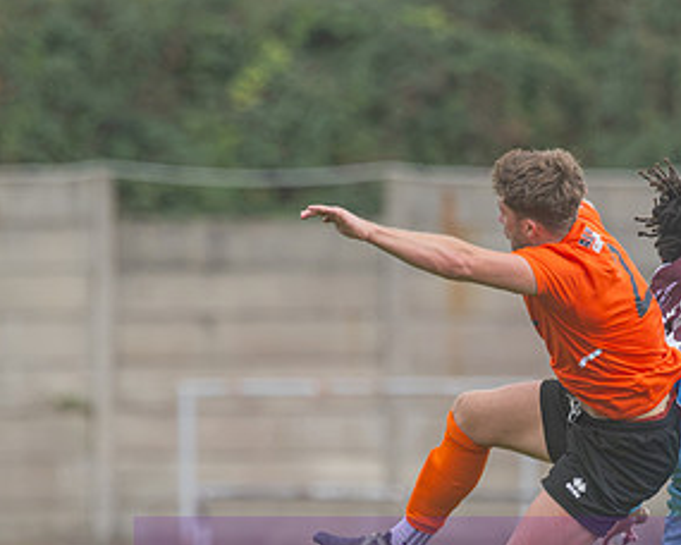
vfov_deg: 1.6
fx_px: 19490
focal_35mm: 967
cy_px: 374
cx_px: 509
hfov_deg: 2.0
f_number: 2.8
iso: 450
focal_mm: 300
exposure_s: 1/1250
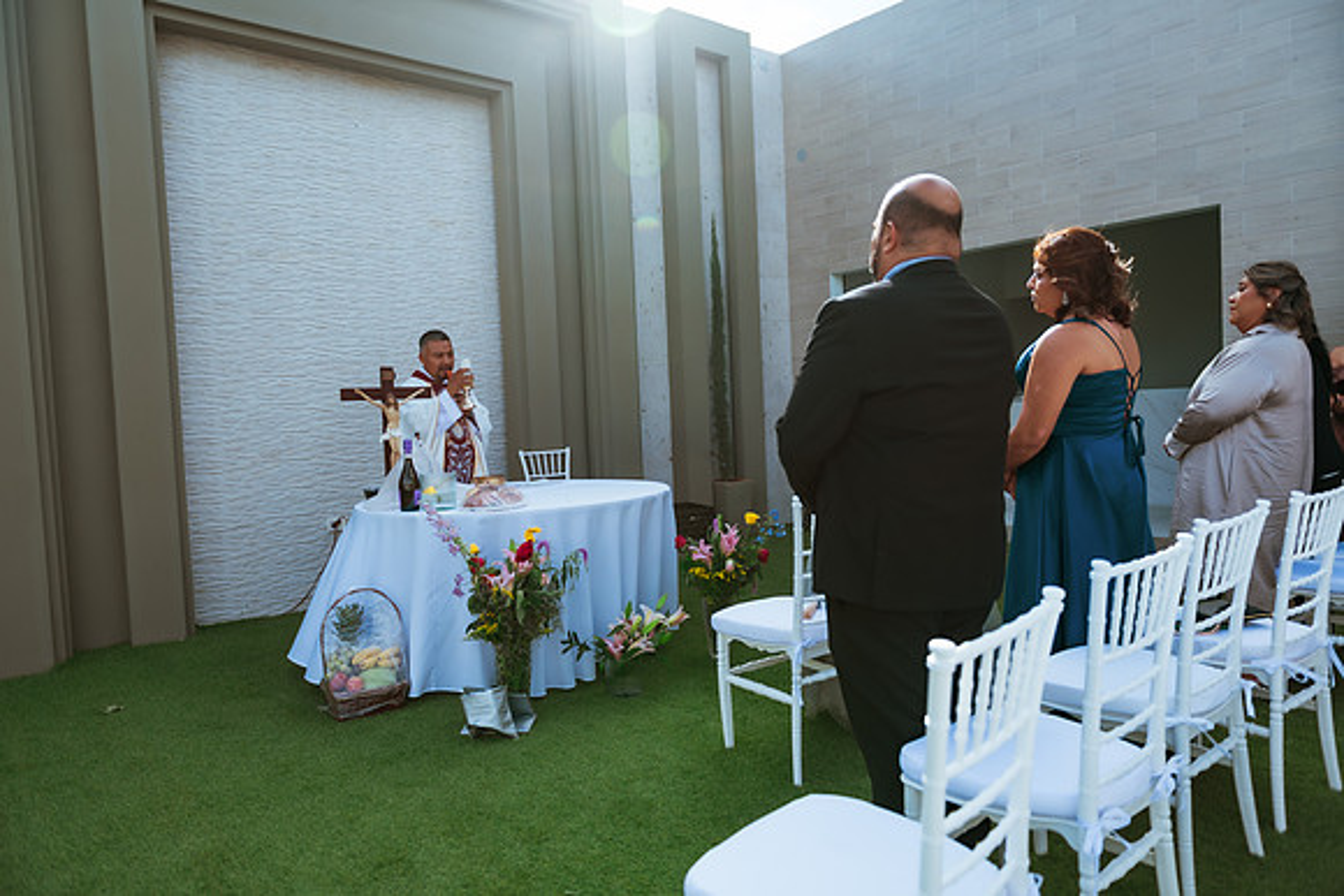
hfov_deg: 73.7
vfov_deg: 53.2
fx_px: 896
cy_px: 448
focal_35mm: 24
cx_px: 672
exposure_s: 1/800
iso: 100
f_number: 2.8
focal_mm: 24
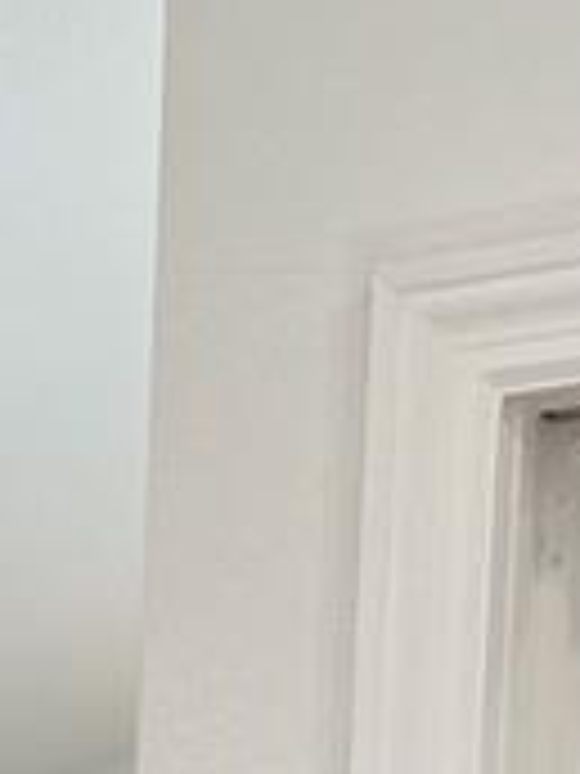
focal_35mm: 181
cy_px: 2434
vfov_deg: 8.7
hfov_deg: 8.0
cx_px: -423
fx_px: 4044
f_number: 1.5
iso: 50
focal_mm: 5.7
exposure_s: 1/120
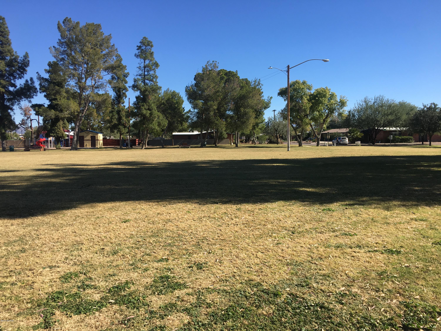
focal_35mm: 29
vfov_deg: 48.2
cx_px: 220
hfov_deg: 61.7
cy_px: 166
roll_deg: -0.6
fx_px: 369
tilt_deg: -2.9
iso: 25
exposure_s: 1/1183
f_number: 2.2
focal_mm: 4.15
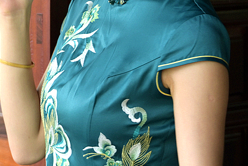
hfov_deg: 6.9
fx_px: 2039
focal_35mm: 296
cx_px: 31
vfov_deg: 4.6
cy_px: -30
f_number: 6.3
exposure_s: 1/100
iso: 160
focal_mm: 105
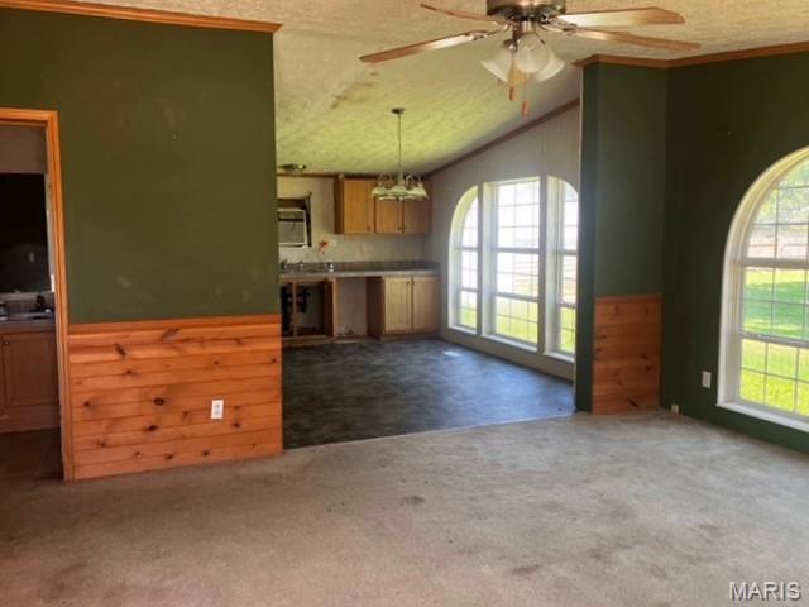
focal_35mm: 28
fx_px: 654
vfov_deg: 49.7
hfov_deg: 63.4
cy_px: 304
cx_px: 404
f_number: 1.8
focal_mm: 3.99
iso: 80
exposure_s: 1/121
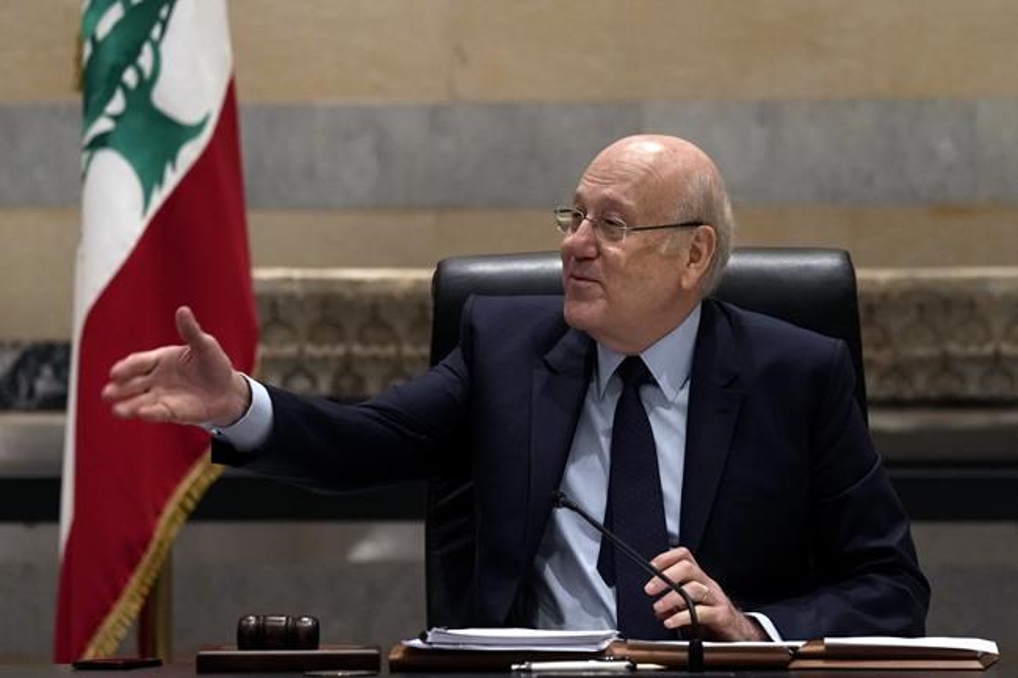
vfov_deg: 6.9
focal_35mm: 200
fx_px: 5654
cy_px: 339
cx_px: 509
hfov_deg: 10.3
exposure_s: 1/200
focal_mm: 200
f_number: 3.2
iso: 1600
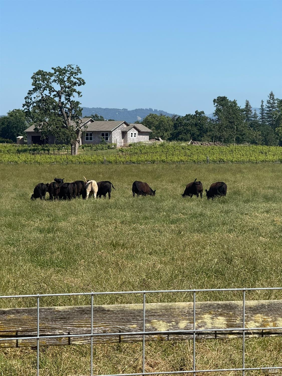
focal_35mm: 120
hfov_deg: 12.3
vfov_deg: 16.4
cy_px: 188
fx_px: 1303
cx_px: 141
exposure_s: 1/1818
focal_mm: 15.66
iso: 50
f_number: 2.8
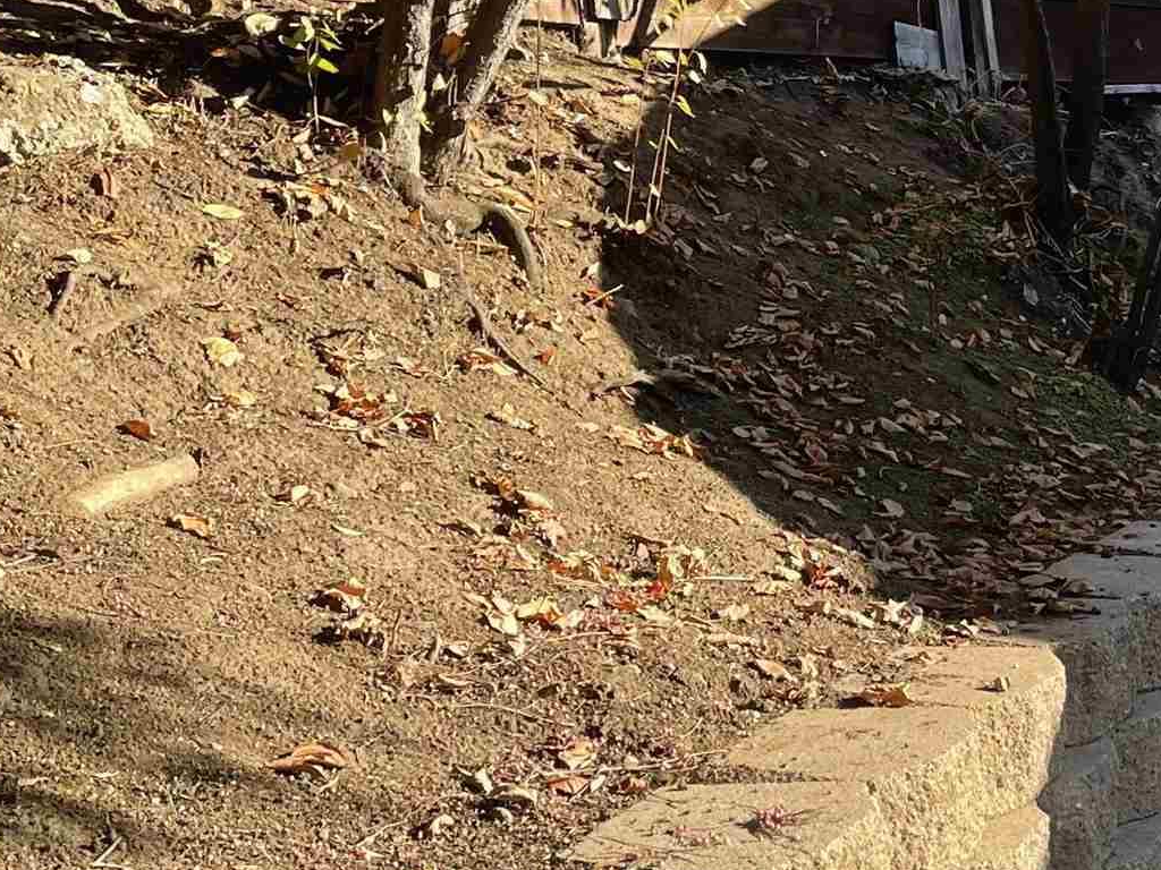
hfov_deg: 23.4
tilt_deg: +0.5
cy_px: 120
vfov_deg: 19.3
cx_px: 1455
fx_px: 2515
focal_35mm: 75
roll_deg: +3.3
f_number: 1.6
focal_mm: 5.1
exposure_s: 1/824
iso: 32
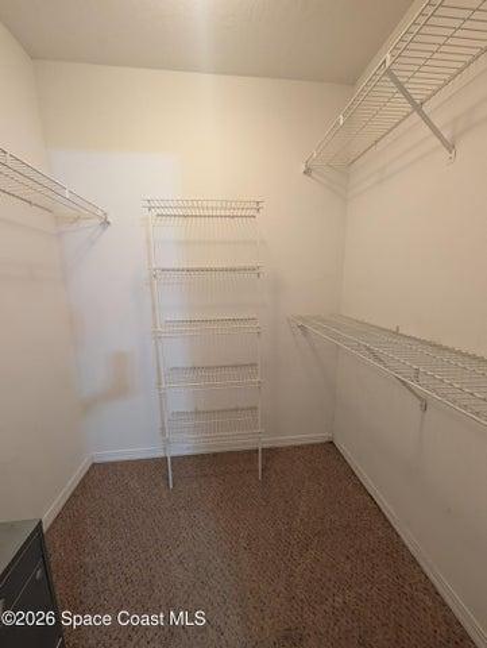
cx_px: 244
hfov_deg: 94.6
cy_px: 324
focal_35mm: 12
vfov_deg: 110.5
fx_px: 225
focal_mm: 2.02
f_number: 1.7
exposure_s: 1/24
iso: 245
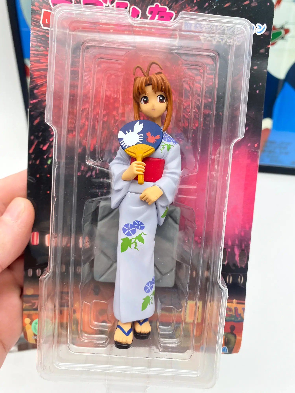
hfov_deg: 53.1
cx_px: 148
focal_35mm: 26
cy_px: 196
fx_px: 295
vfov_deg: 67.3
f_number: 1.8
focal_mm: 4.25
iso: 32
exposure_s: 1/120
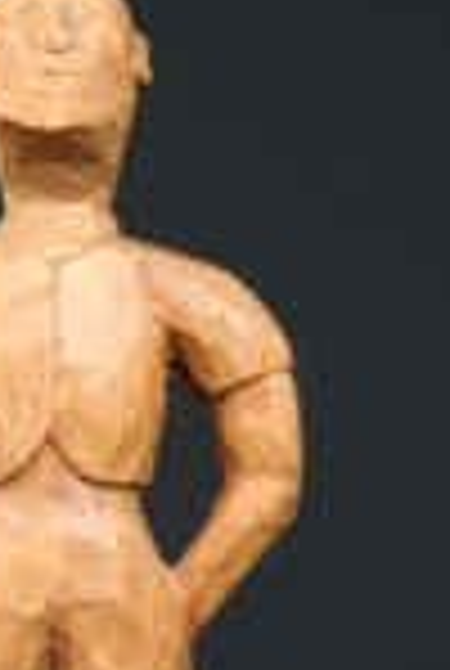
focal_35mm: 150
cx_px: 34
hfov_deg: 9.1
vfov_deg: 13.5
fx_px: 2799
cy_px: 589
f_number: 6.3
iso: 100
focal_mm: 50
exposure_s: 1/25
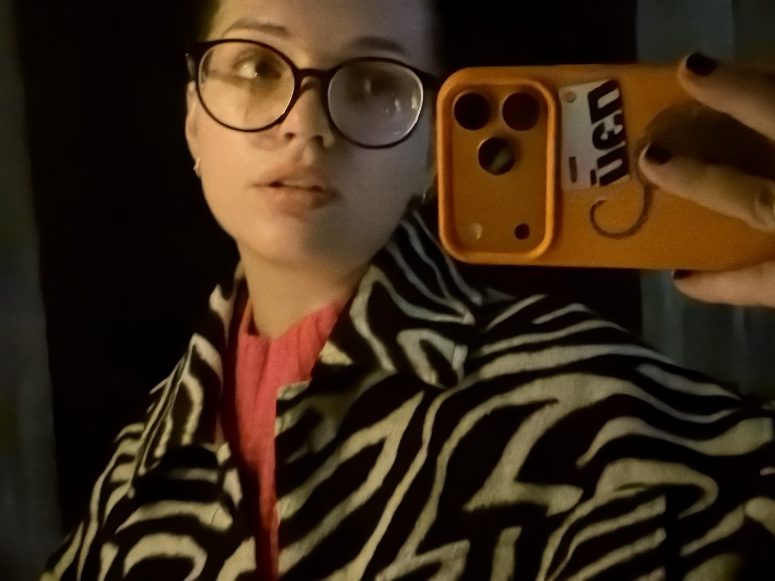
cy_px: 290
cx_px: 388
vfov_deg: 30.3
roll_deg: +3.5
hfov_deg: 39.7
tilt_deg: -9.6
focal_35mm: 48
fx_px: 1075
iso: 8000
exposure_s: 1/15
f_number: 1.78
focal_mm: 6.76
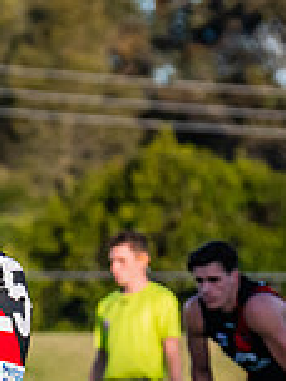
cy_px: 468
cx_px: -223
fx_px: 12327
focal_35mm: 1119
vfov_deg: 1.8
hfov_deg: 1.3
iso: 800
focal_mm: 250
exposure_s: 1/1600
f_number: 7.1
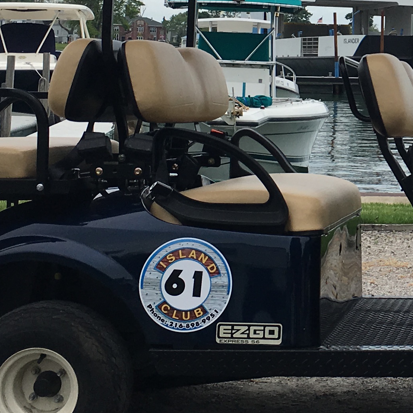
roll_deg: -1.8
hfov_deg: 17.0
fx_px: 1336
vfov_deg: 17.4
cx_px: 465
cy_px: 57
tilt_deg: +2.3
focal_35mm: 99
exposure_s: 1/1538
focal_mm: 4.15
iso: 25
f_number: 2.2
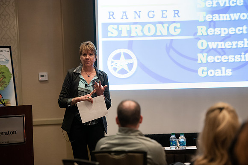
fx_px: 930
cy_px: 82
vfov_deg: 10.2
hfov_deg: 15.2
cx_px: 124
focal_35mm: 135
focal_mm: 135
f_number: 3.2
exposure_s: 1/160
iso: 3200
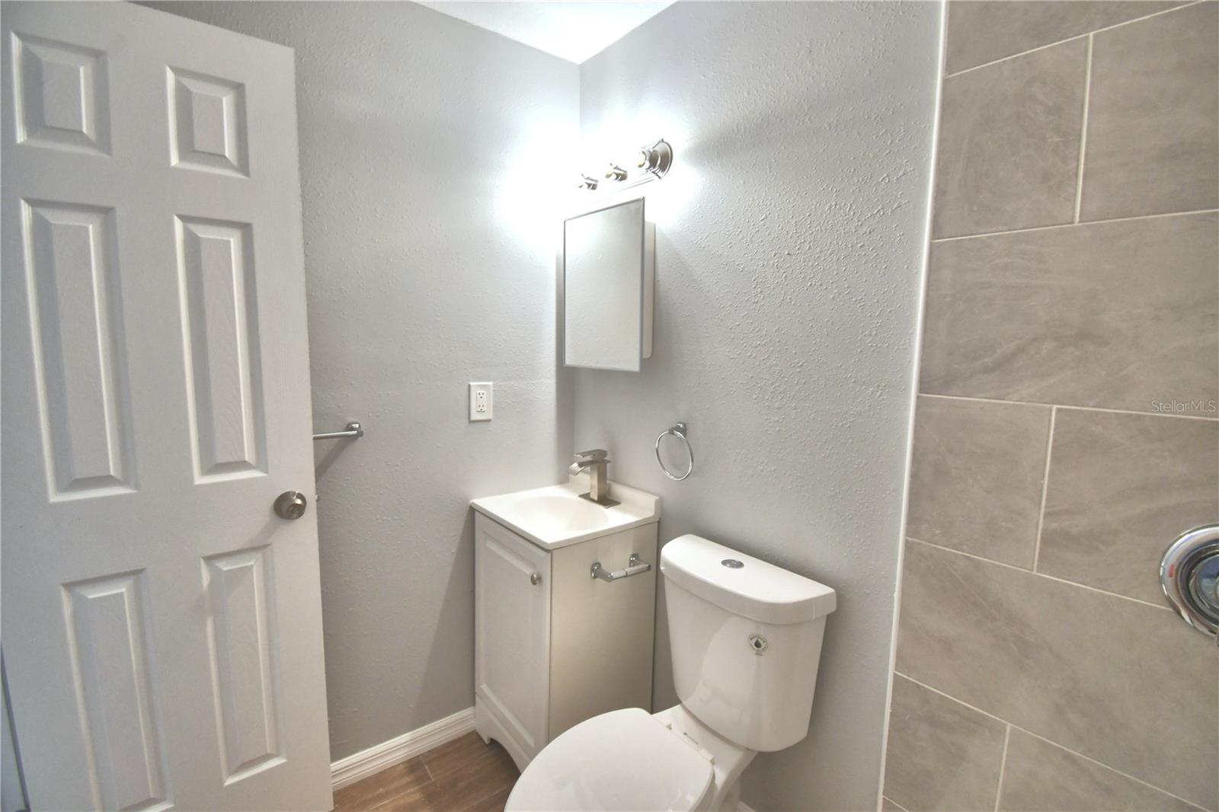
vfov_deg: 77.3
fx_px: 508
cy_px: 406
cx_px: 610
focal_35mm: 15
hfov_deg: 100.4
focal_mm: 10
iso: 400
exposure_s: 1/40
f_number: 4.5
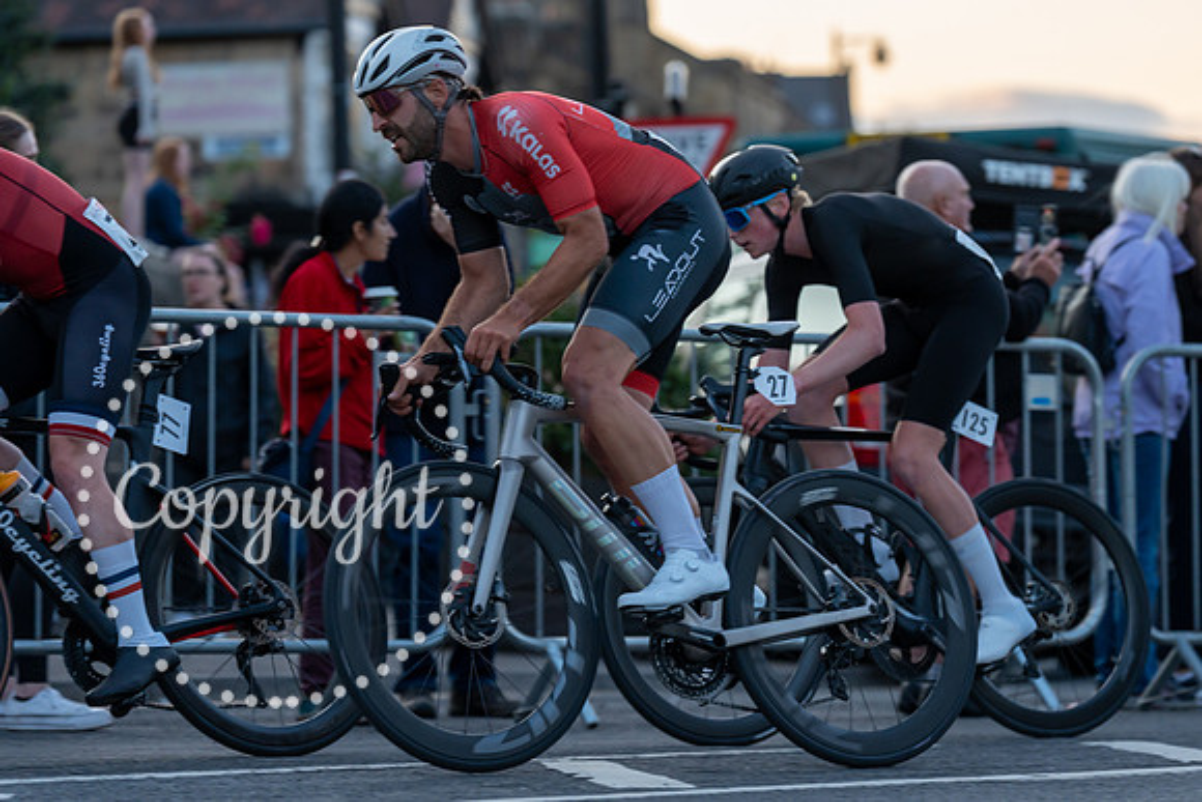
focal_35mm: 147
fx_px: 4923
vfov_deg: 9.3
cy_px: 361
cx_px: 661
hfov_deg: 13.9
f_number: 3.2
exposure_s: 1/640
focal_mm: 134
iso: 1000
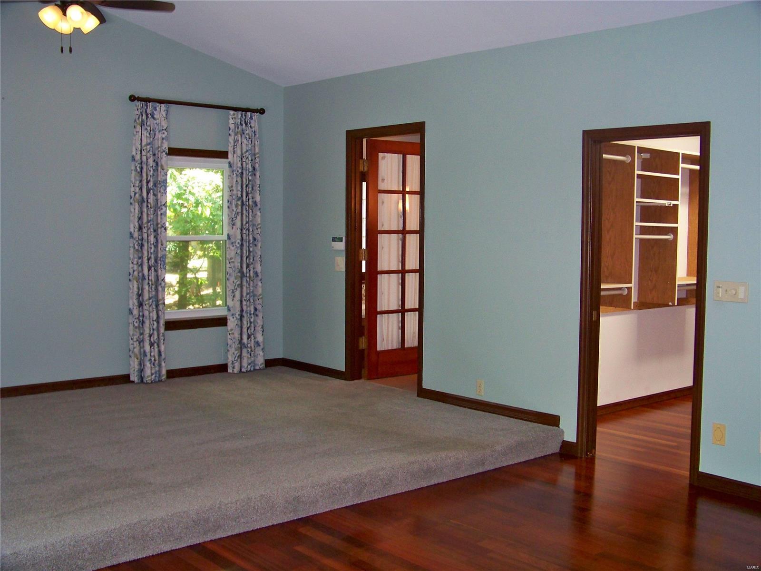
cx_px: 380
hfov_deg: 50.1
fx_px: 813
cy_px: 286
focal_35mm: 37
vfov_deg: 38.7
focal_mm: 6.75
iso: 200
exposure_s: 1/30
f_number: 2.8
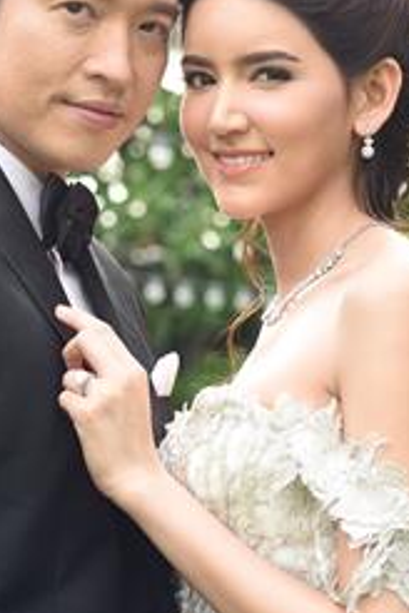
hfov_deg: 6.6
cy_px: 361
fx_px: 3527
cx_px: 127
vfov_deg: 9.9
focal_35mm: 207
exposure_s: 1/200
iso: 400
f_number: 5
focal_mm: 85
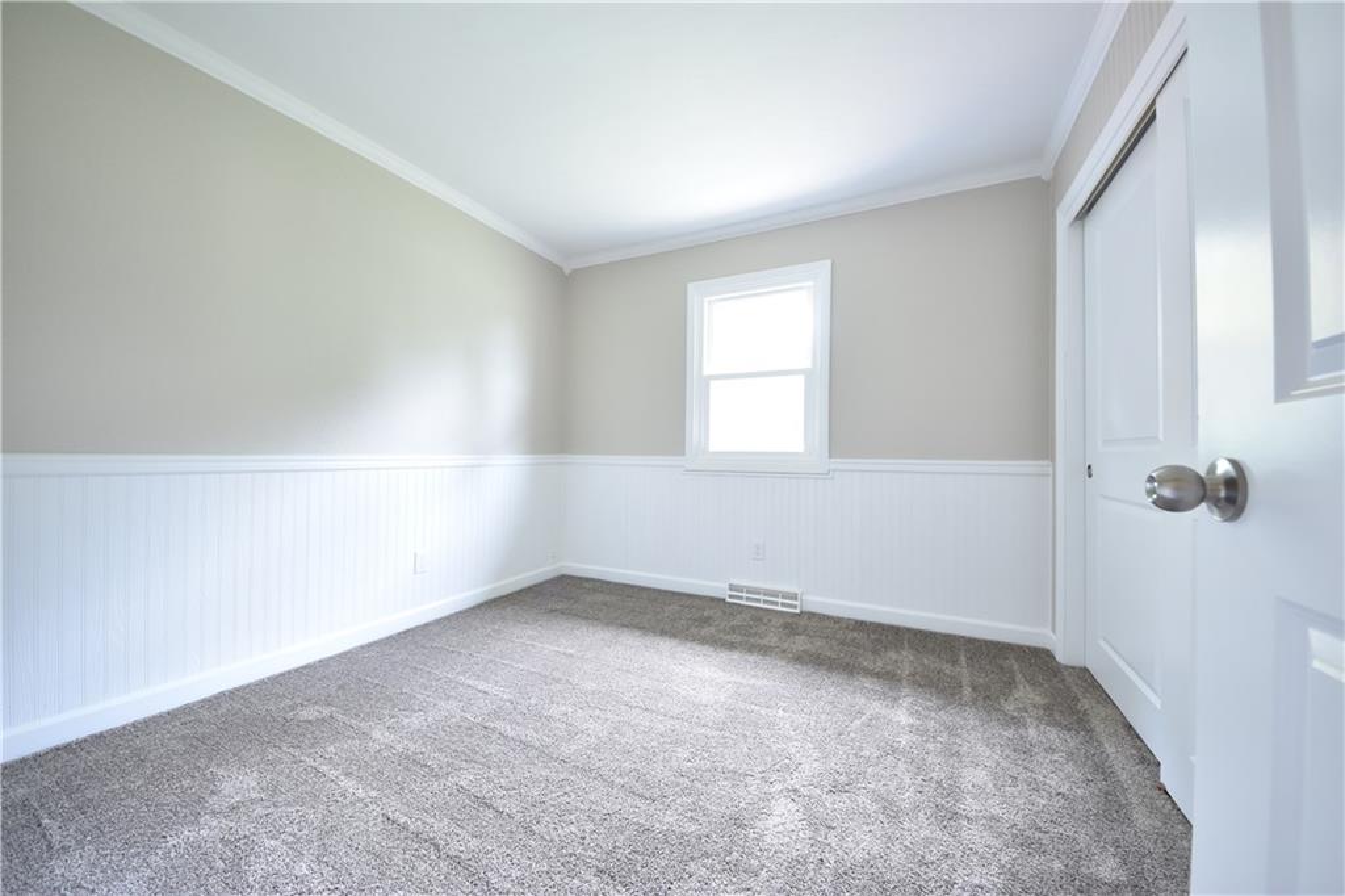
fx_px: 448
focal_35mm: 12
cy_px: 448
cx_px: 672
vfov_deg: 90.0
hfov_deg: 112.6
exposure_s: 1/15
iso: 800
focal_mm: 8
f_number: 4.5
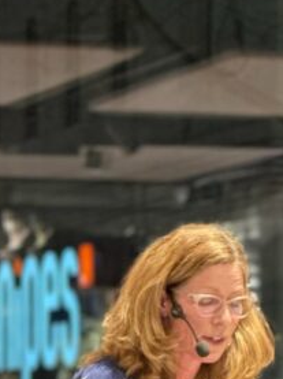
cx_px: 275
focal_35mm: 285
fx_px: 3114
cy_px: 530
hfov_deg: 5.2
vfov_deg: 6.9
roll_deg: -0.5
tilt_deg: -0.1
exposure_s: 1/33
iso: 250
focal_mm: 9
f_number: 2.8
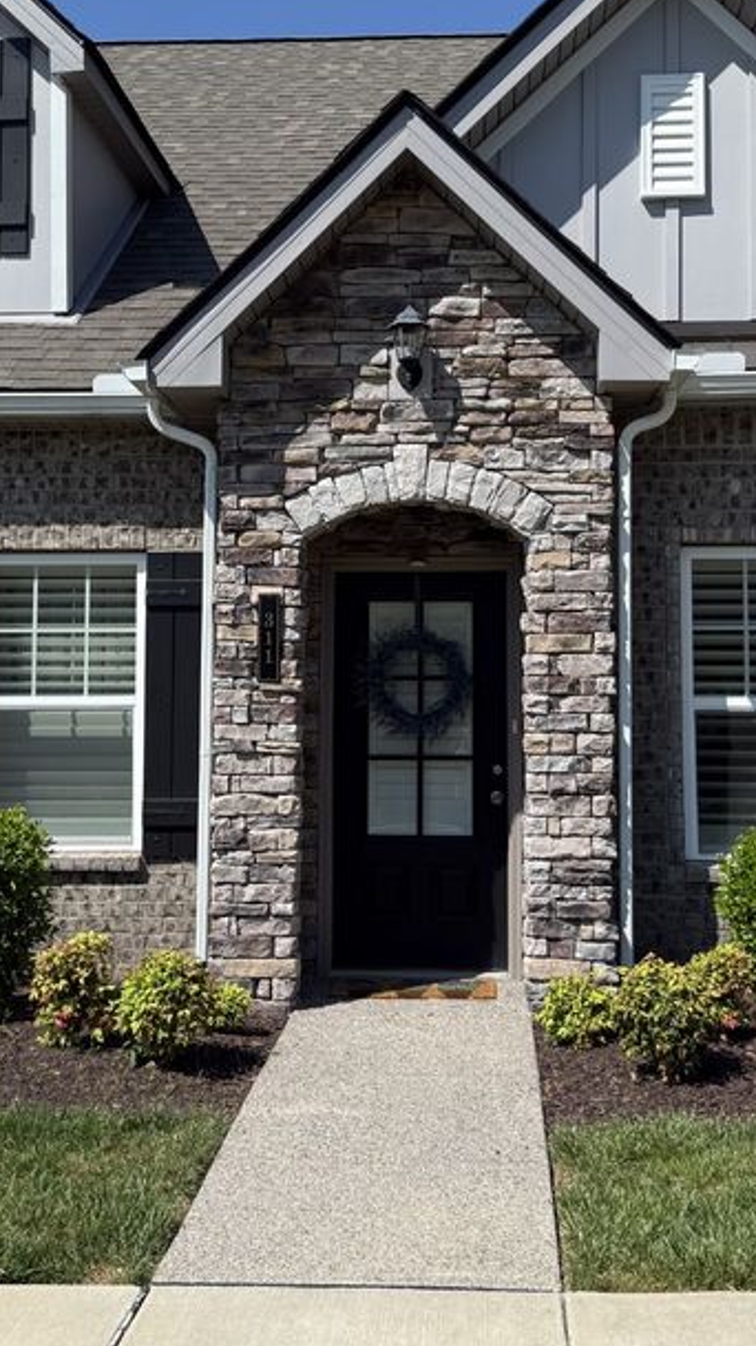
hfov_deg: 27.1
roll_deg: -0.1
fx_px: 1570
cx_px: 367
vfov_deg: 46.3
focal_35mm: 44
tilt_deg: +5.3
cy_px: 606
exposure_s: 1/4975
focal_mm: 6.76
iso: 80
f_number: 1.78
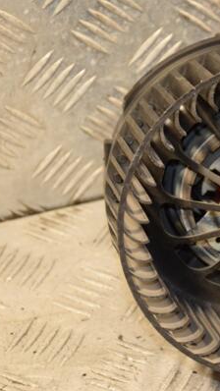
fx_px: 1843
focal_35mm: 178
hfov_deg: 6.8
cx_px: 239
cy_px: 196
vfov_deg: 12.1
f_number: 5.3
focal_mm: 75
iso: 800
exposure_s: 1/100
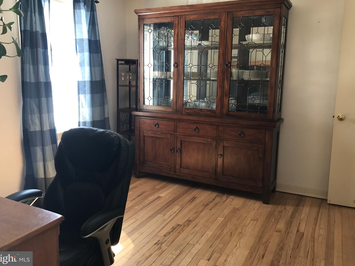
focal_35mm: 30
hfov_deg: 60.0
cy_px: 124
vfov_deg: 46.8
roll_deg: +0.9
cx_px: 176
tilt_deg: -8.9
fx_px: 308
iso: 25
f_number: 1.8
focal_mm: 3.99
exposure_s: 1/40
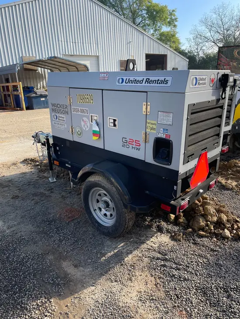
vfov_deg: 67.3
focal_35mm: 26
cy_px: 160
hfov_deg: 53.1
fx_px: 240
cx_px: 120
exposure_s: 1/1366
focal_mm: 4.2
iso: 50
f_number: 1.6
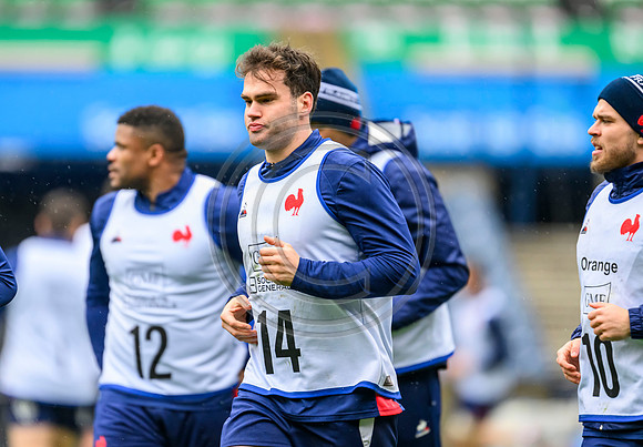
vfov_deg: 2.4
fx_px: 10603
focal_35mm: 586
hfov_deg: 3.5
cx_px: 308
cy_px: 224
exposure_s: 1/1000
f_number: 4
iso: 3200
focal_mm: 560
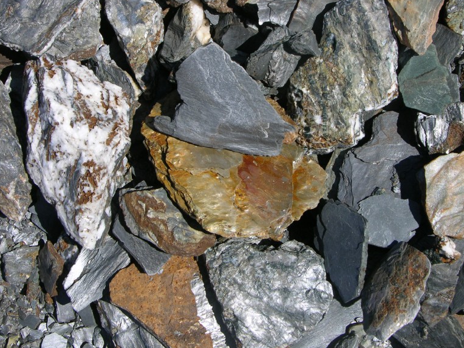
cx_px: 234
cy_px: 130
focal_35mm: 67
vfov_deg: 21.9
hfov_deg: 29.0
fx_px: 898
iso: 50
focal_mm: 12.7
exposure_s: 1/270
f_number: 6
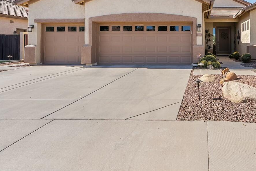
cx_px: 204
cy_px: 41
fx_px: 206
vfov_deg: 43.4
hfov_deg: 58.9
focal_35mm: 29
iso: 100
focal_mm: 16
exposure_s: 1/100
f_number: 8
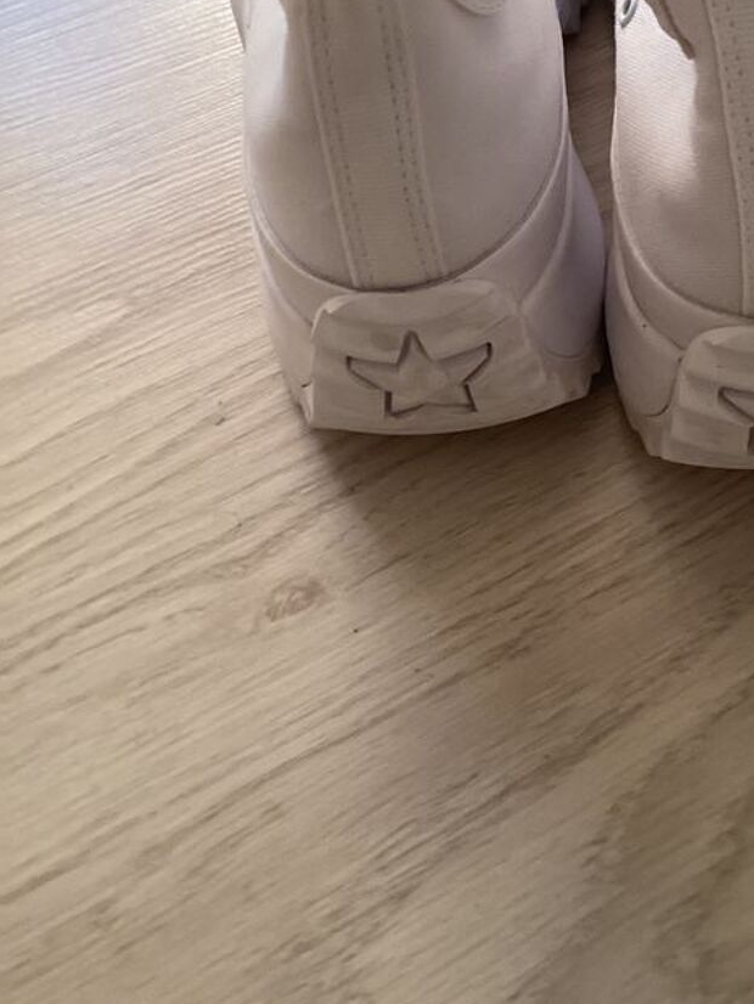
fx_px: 1451
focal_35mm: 50
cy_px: 252
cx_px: 607
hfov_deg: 28.5
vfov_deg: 37.3
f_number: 2.4
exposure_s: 1/60
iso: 250
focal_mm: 3.3
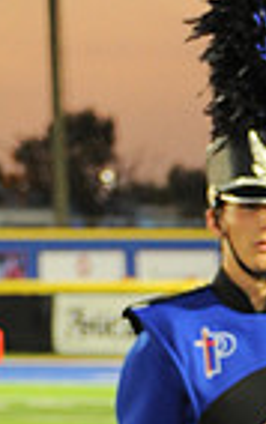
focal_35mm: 407
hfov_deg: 3.2
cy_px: 815
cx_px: 520
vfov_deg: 5.1
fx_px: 4711
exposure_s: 1/80
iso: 2000
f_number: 6.3
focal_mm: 98
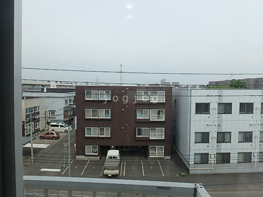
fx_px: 160
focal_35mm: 21
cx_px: 132
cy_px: 98
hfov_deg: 79.0
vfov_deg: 63.4
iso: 125
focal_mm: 3.7
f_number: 6
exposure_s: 1/400
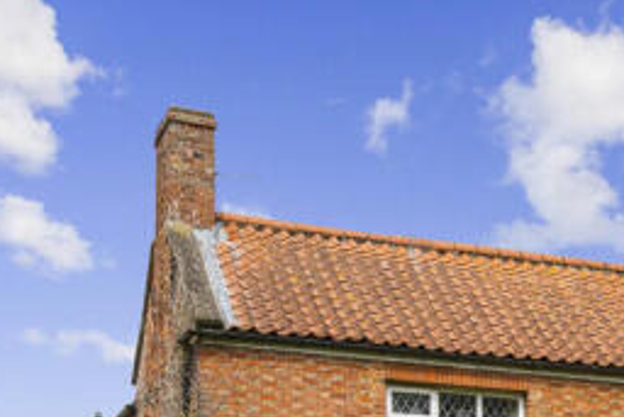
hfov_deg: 23.8
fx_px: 1422
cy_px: 530
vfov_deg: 15.9
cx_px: 608
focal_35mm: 82
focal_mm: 32
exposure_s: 1/400
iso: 100
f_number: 8
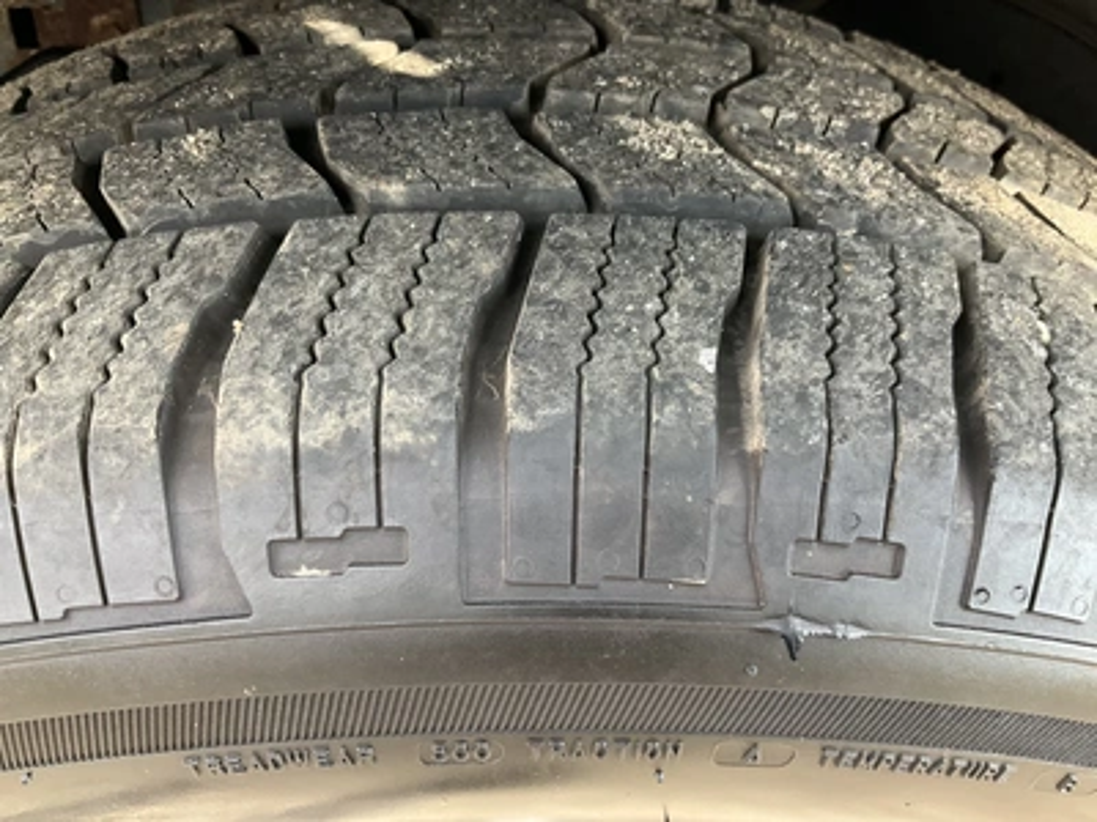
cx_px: 548
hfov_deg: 61.7
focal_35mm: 29
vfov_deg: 48.2
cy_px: 411
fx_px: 919
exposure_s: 1/101
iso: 64
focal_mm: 3
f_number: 1.8
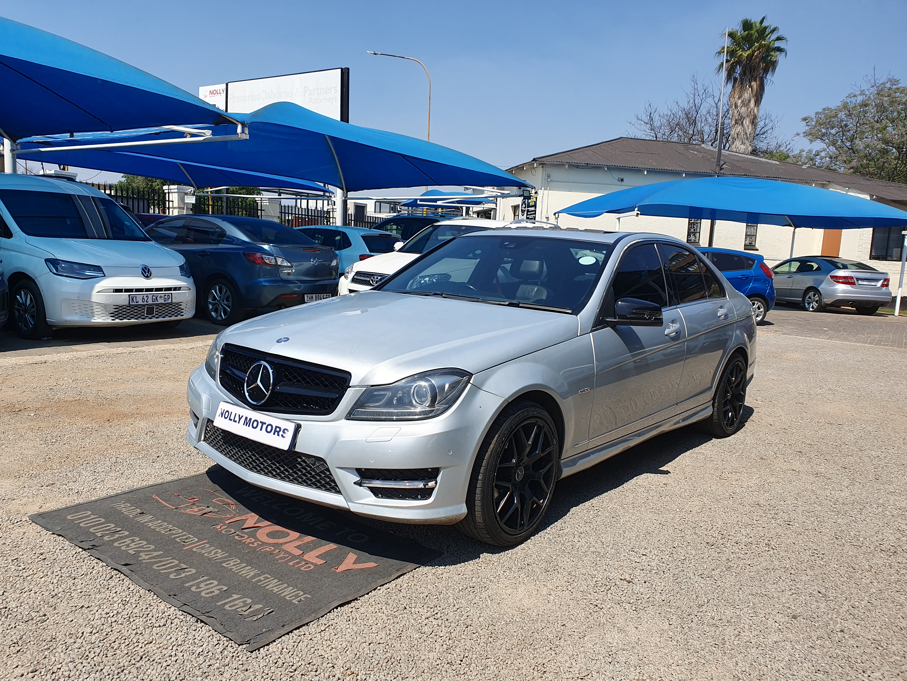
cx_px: 454
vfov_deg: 53.1
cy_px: 340
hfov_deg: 67.3
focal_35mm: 26
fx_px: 681
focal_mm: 4.32
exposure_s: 1/1576
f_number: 2.4
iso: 50
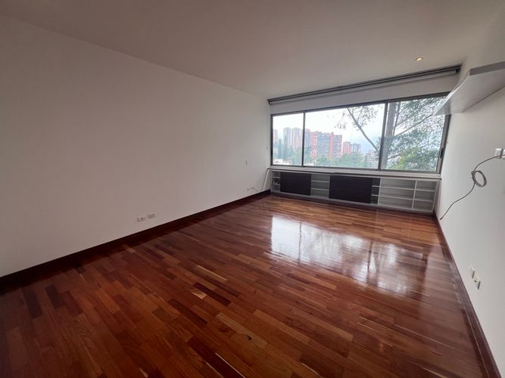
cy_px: 189
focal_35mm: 13
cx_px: 252
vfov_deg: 89.9
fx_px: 190
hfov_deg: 106.2
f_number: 1.8
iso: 40
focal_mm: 1.57
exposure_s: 1/120
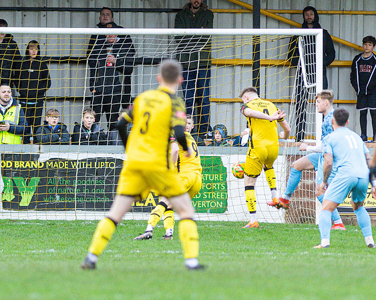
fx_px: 8443
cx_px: 41
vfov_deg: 2.0
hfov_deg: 2.6
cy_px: 132
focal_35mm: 759
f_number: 2.8
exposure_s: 1/1600
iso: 2000
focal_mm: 300
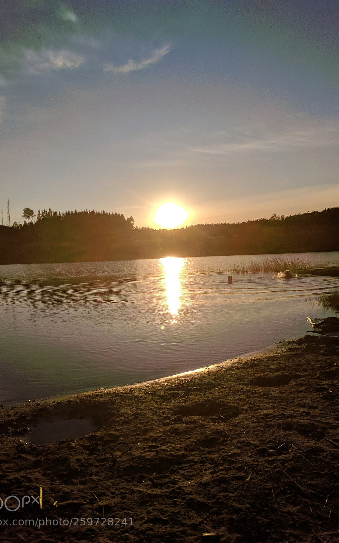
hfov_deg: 44.5
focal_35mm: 28
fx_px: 414
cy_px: 273
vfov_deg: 66.5
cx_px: 161
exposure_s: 1/31250
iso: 174
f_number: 2
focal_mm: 4.67
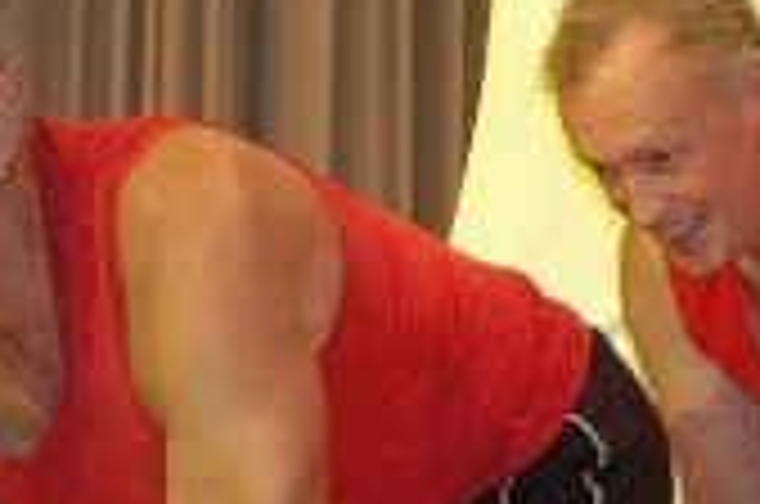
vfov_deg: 6.2
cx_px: 994
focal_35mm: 220
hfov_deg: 9.2
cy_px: -198
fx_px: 4643
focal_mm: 31
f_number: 4.5
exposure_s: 1/100
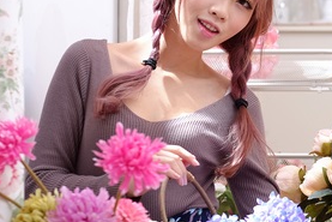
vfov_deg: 6.5
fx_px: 1956
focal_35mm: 212
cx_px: 321
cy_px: 178
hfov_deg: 9.6
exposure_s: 1/180
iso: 200
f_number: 2.8
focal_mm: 56
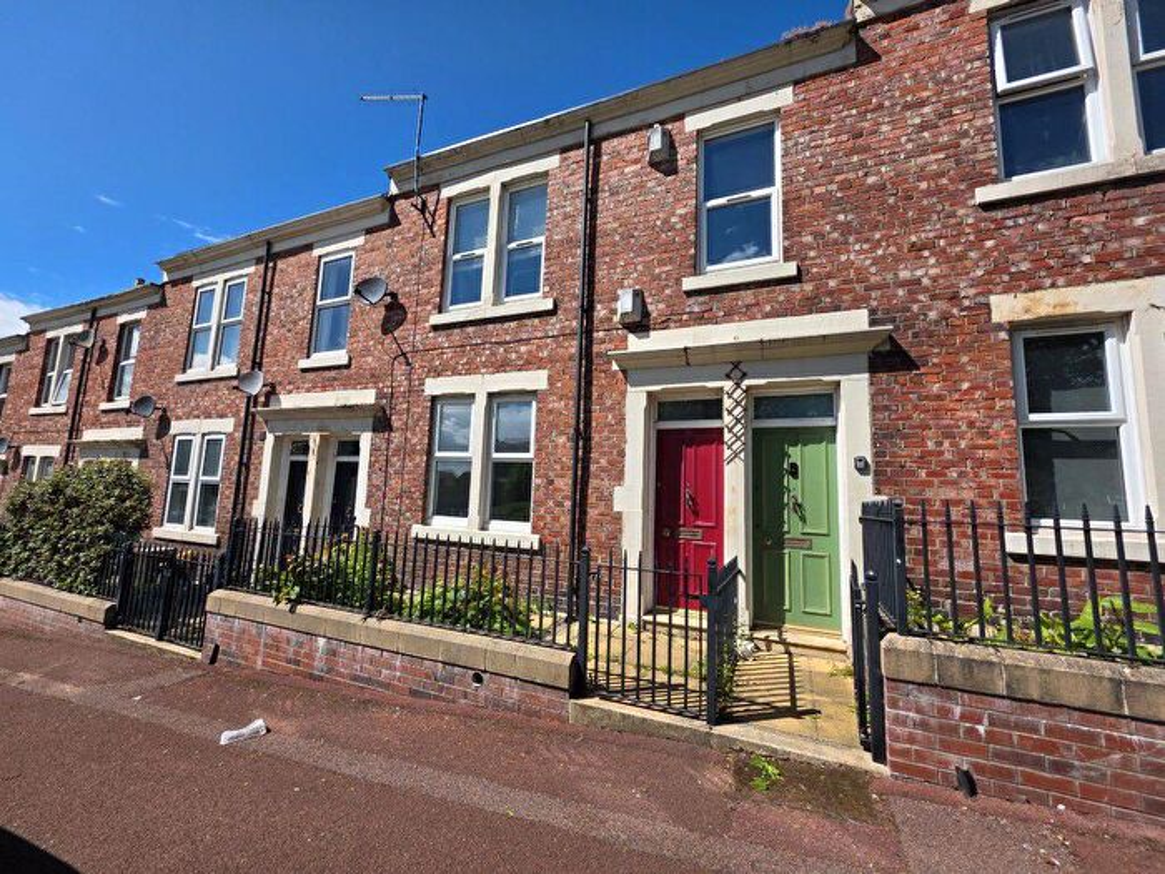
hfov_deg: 106.2
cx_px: 582
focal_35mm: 13
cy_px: 437
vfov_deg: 89.9
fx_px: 438
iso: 40
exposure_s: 1/2204
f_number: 1.9
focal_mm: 2.2
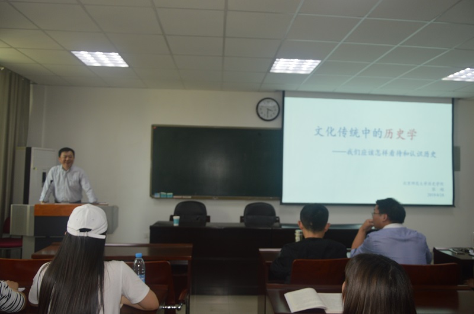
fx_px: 355
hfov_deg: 67.5
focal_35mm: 27
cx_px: 237
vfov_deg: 47.8
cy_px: 157
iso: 400
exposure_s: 1/60
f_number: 3.5
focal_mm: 18
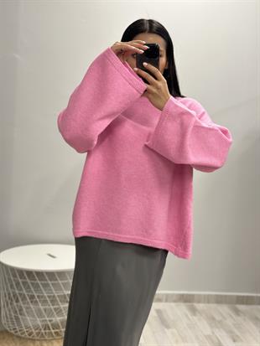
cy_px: 173
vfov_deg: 39.6
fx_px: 480
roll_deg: -3.8
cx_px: 130
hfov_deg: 30.3
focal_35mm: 48
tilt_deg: -22.7
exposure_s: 1/50
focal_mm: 6.86
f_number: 1.78
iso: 125
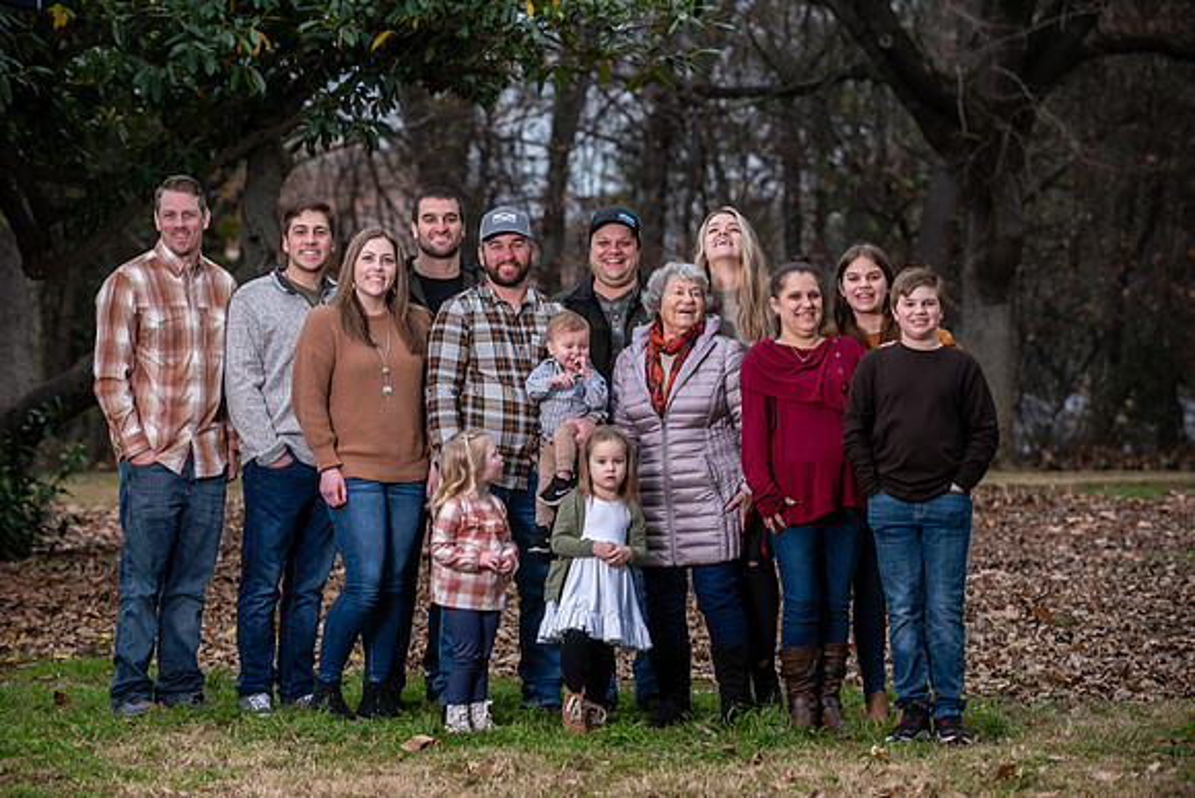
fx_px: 3984
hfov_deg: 17.1
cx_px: 598
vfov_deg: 11.4
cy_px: 399
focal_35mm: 120
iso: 200
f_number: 4
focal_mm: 120
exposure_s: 1/125
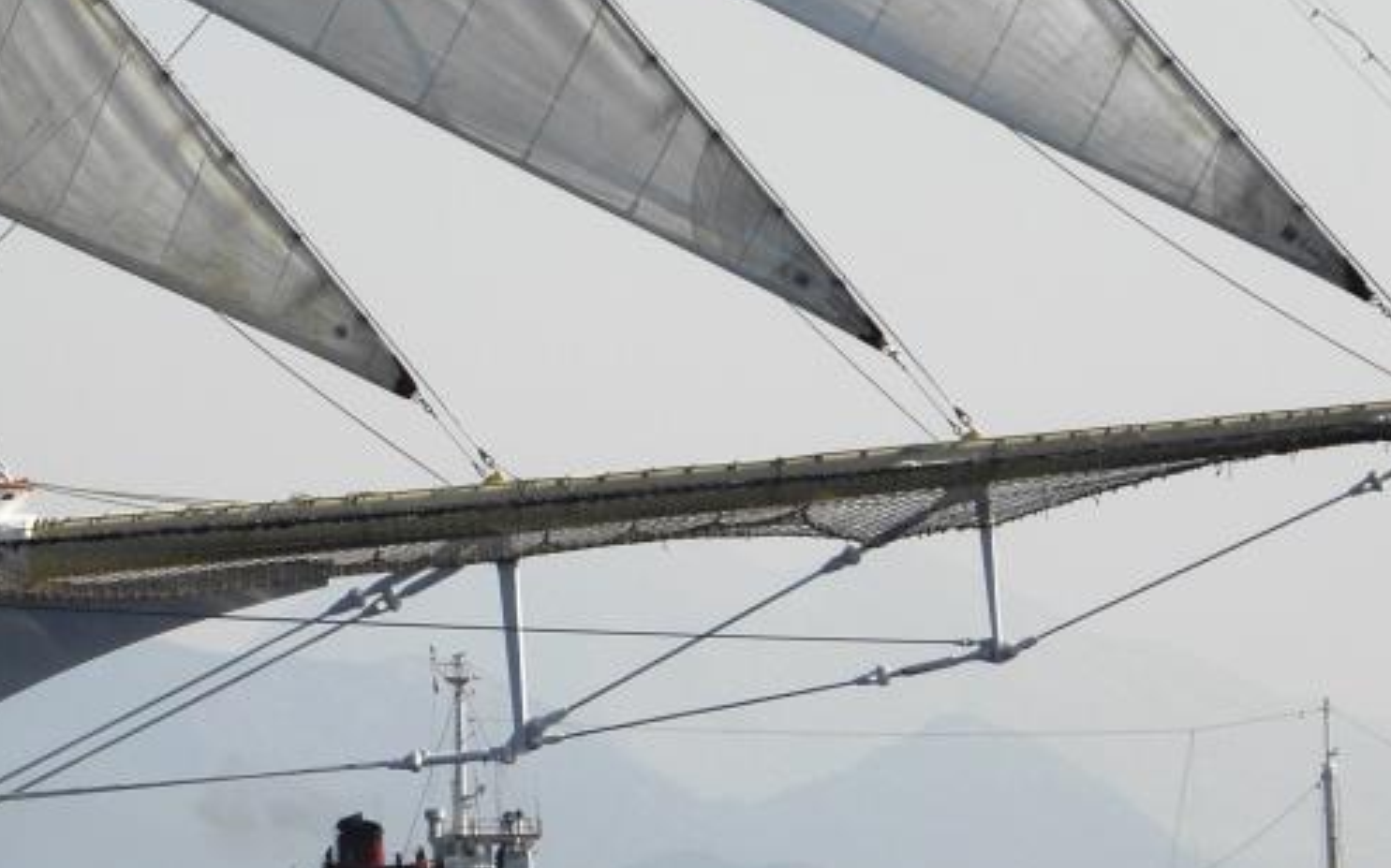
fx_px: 13377
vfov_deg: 3.7
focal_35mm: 353
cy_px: 455
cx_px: 385
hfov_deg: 5.9
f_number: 5.6
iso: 64
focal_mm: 28.82
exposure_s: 1/320
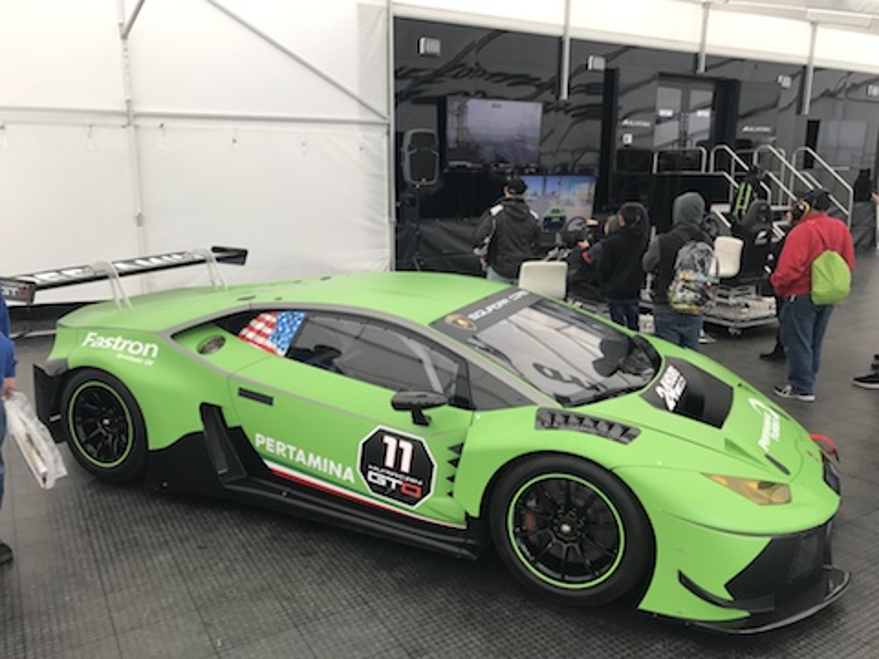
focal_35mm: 28
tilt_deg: -12.8
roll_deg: -0.4
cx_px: 440
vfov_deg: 49.7
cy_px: 330
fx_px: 711
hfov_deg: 63.4
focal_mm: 3.99
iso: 32
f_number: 1.8
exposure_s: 1/120
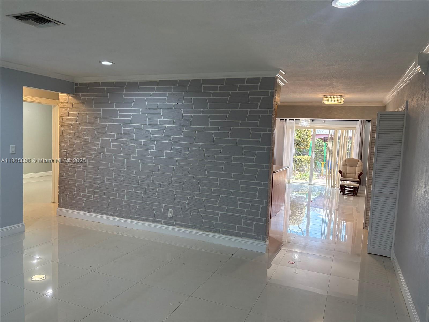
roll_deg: -1.9
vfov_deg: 53.1
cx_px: 214
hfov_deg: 67.3
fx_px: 322
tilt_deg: -4.2
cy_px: 161
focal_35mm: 26
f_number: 1.6
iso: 125
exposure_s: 1/200
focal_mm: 5.96
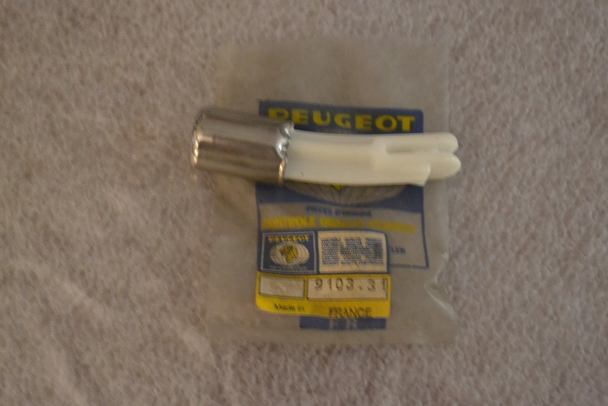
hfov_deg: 31.9
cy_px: 203
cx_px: 304
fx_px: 1064
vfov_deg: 21.6
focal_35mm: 63
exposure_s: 1/8
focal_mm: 42
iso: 3200
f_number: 5.3
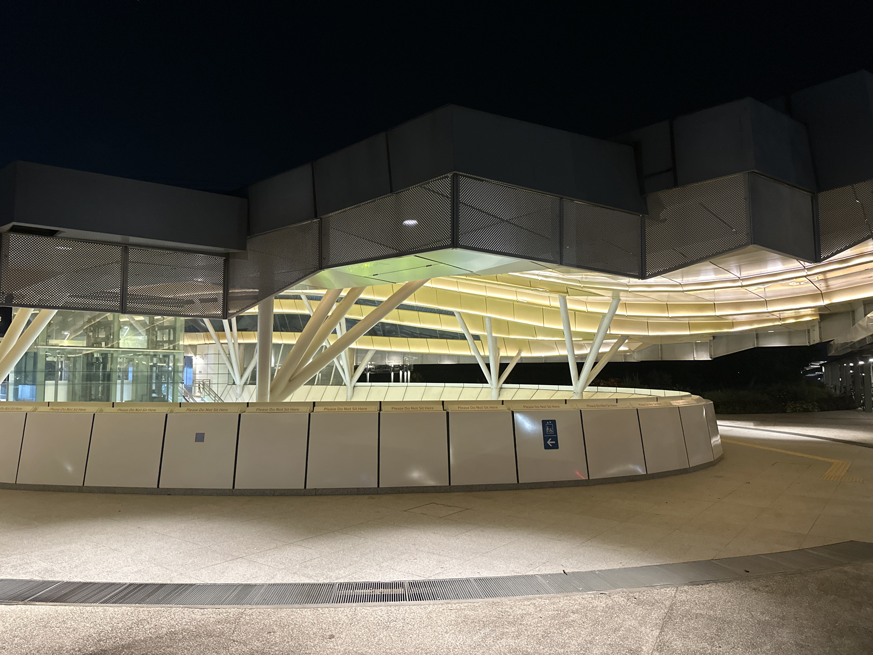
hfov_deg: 71.6
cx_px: 436
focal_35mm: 24
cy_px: 328
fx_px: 605
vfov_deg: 56.8
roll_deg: +0.0
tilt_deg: +5.7
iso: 640
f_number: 1.78
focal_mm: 6.86
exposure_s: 1/50
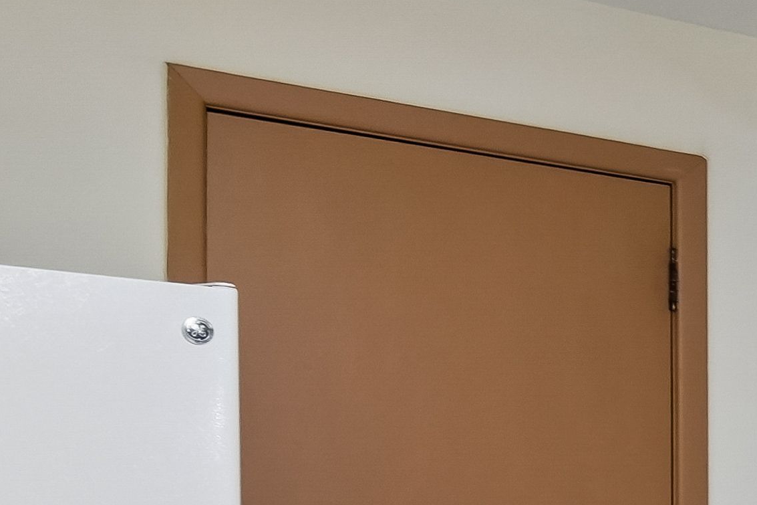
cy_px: 713
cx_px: 1742
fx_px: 2081
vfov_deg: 13.2
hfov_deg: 14.6
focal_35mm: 99
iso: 800
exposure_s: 1/20
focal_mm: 16
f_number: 8
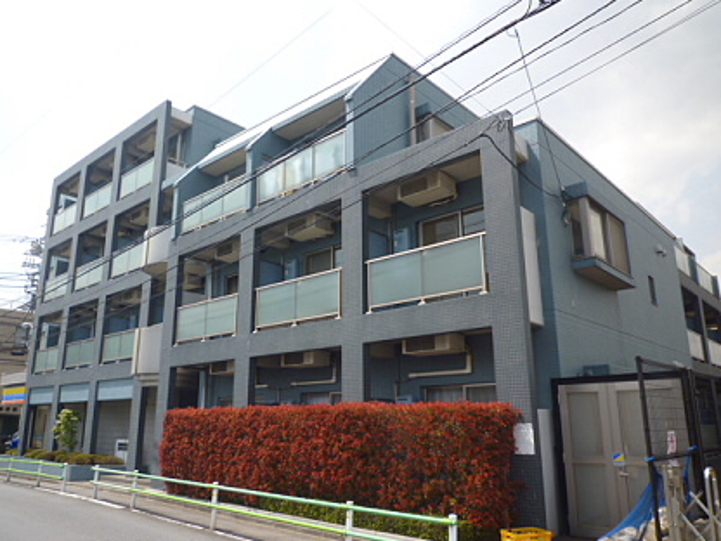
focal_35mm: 27
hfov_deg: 65.3
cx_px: 344
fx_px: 562
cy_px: 277
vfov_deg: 51.4
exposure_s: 1/500
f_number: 3.5
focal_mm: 4.4
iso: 100
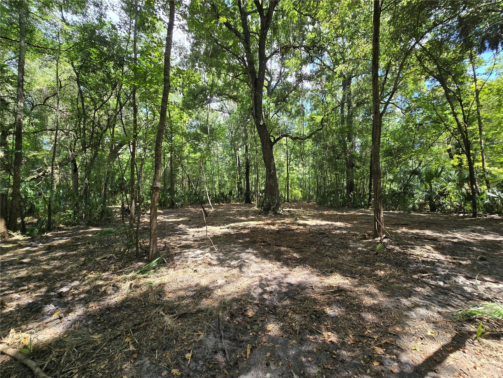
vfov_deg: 89.9
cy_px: 189
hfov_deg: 106.2
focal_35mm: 13
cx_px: 252
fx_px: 189
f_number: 2.2
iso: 50
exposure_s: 1/295
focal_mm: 2.2
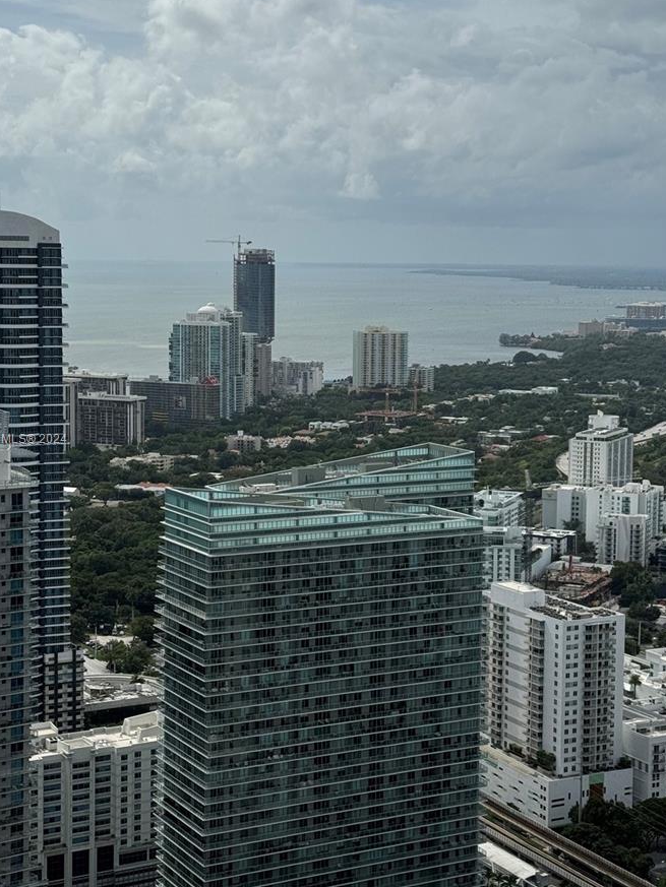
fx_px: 1693
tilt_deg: -6.1
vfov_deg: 29.4
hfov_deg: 22.3
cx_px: 339
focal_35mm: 66
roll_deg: -1.4
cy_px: 440
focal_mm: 6.76
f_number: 1.78
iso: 80
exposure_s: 1/15152
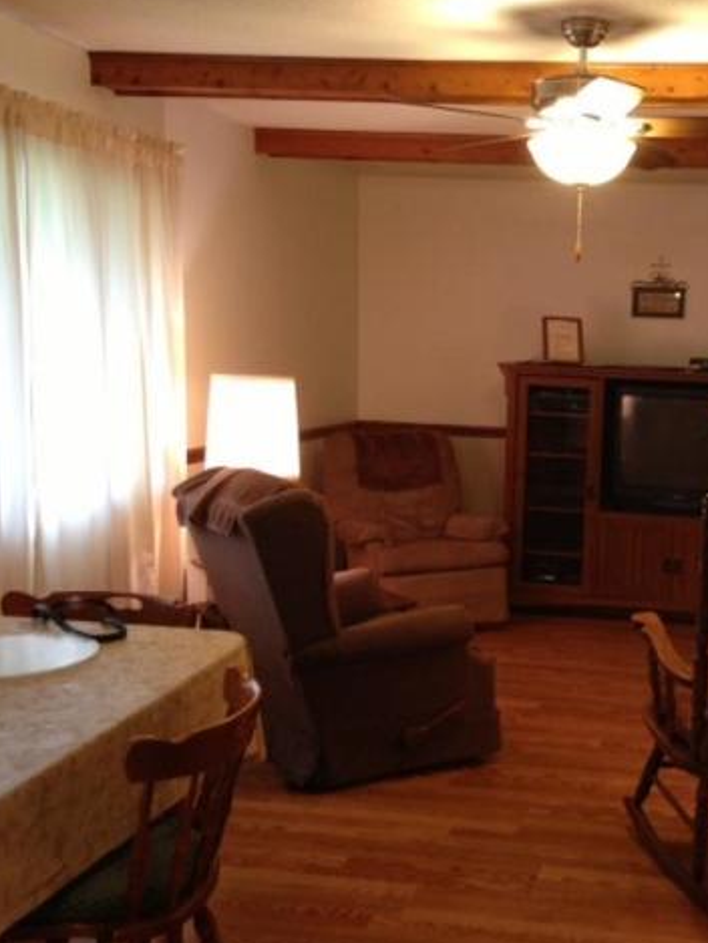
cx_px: 592
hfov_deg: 31.2
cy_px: 473
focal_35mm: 45
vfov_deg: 42.1
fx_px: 1227
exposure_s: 1/20
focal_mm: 4.13
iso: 100
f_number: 2.4
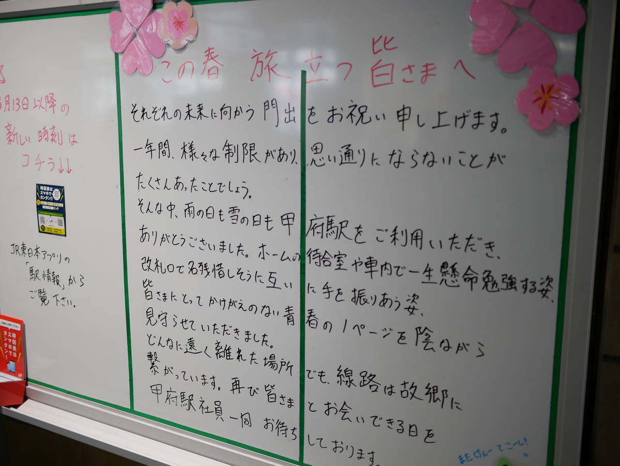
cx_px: 310
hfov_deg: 46.8
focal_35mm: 40
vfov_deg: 36.0
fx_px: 717
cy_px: 233
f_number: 1.7
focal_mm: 20
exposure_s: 1/125
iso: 200
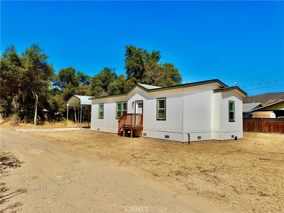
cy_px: 106
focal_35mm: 24
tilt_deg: +3.1
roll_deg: -0.8
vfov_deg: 56.8
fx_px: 197
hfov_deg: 71.6
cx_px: 142
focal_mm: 6.76
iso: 80
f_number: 1.78
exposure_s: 1/10309
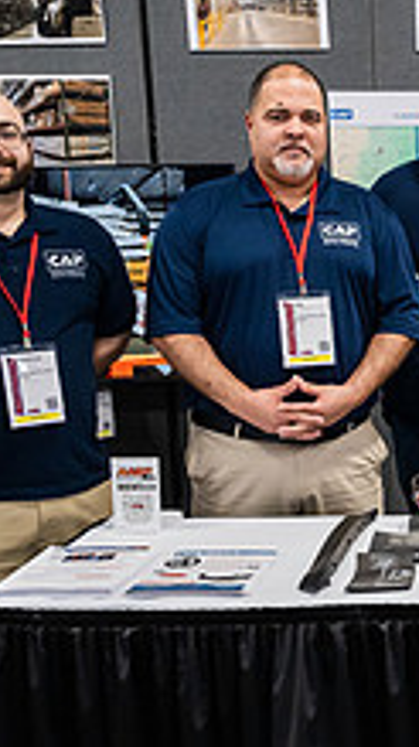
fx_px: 1345
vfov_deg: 31.0
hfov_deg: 15.9
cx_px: 678
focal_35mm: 68
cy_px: 382
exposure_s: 1/200
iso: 3200
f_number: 4
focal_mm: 24
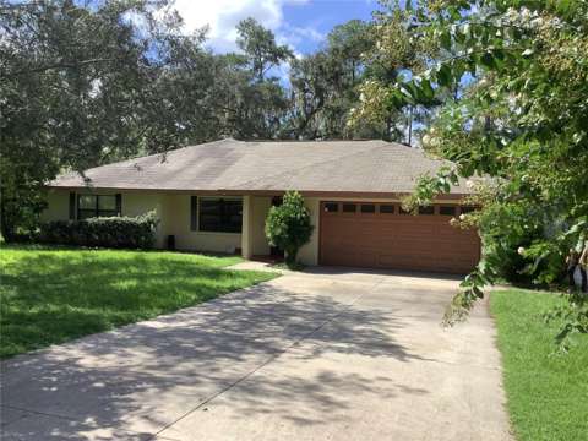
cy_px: 220
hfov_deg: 58.4
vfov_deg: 45.4
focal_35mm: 31
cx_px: 294
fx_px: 527
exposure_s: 1/831
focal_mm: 3.3
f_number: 2.4
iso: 25
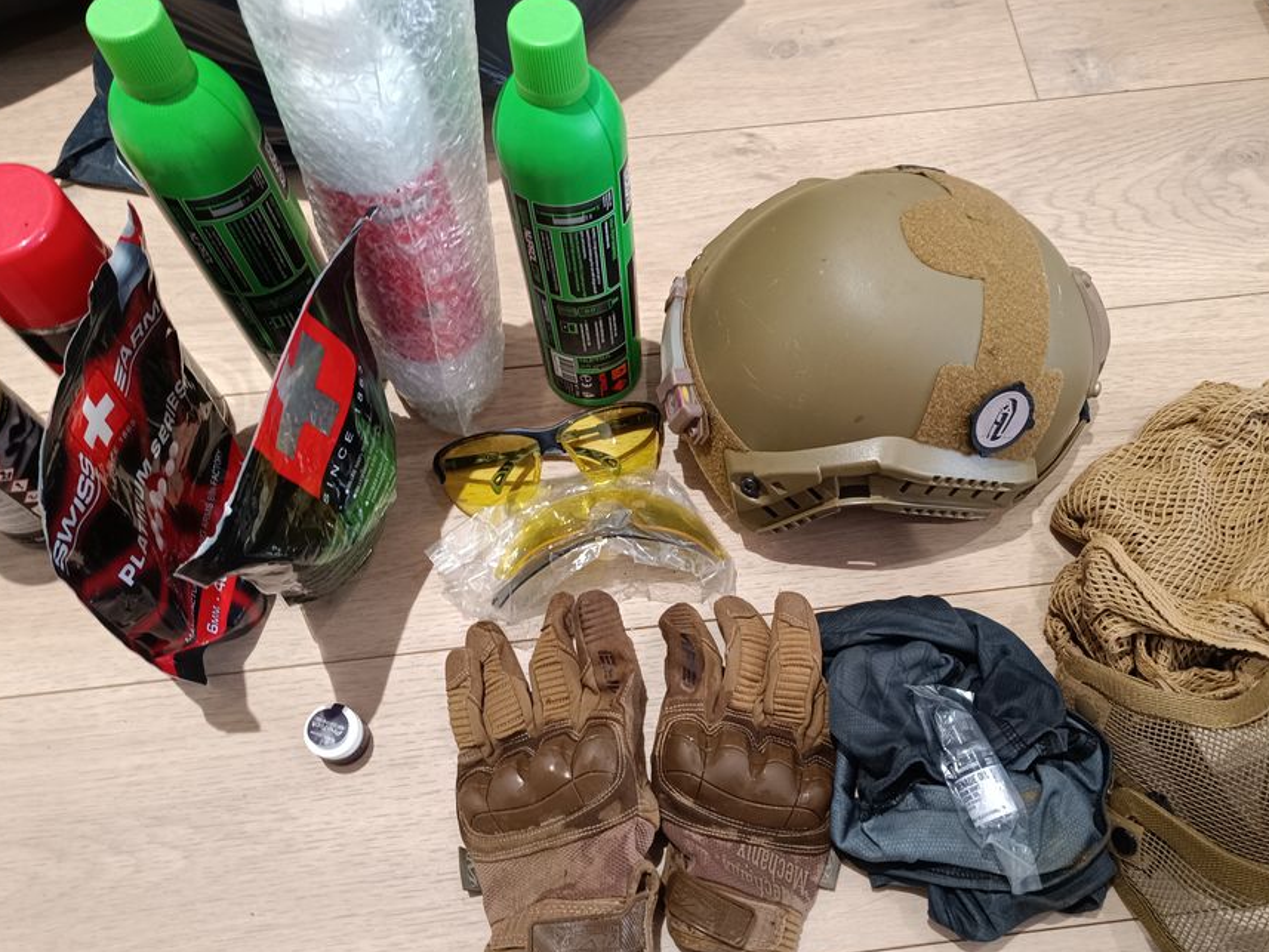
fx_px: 1027
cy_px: 542
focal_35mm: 28
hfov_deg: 63.4
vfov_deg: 49.6
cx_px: 677
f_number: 1.88
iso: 702
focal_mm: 5.59
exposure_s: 1/33.3
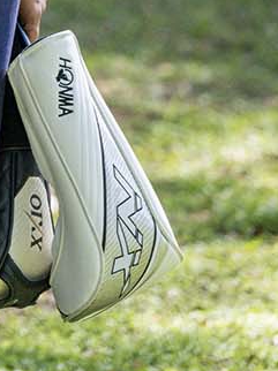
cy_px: -336
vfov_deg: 2.3
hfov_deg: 1.7
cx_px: -254
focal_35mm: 860
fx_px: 9221
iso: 2000
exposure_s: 1/5000
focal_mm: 200
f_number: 4.5
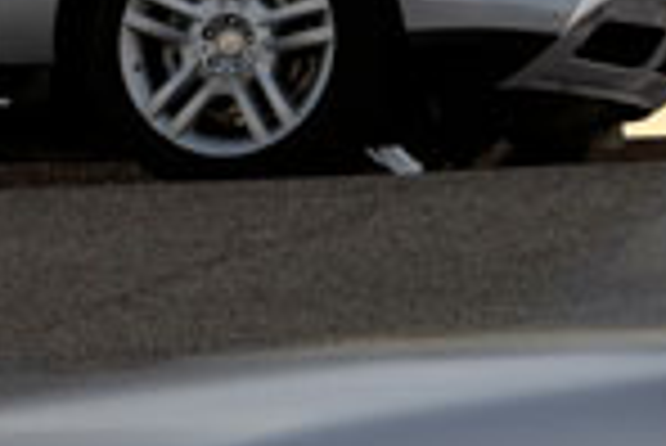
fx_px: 11629
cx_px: -4
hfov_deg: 3.3
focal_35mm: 628
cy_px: 108
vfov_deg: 2.2
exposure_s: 1/15
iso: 100
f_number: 7.1
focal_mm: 155
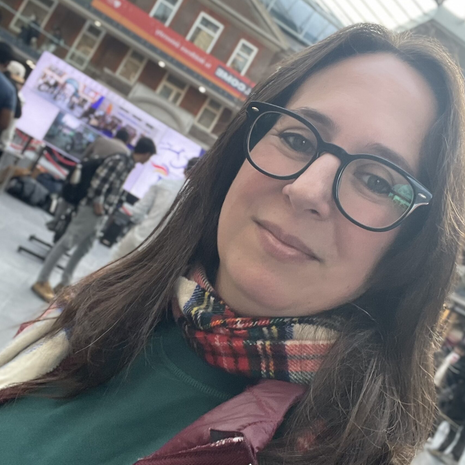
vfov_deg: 41.8
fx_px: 608
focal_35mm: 40
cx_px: 262
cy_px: 216
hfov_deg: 41.8
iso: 100
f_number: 2.2
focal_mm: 2.71
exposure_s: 1/60
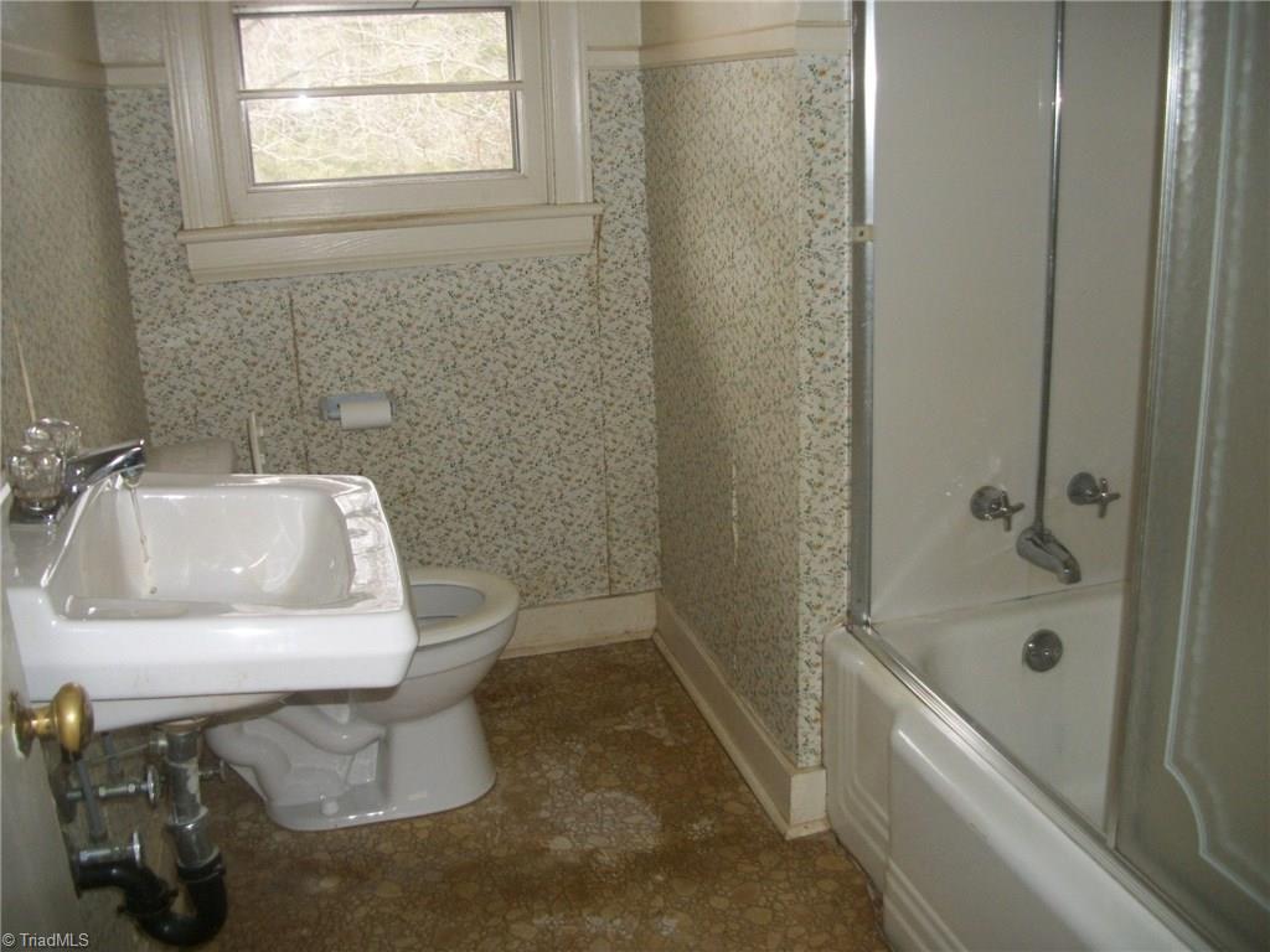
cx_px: 635
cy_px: 476
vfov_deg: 44.2
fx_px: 1174
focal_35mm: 32
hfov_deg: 56.8
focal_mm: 5.7
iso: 160
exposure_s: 1/60
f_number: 2.9
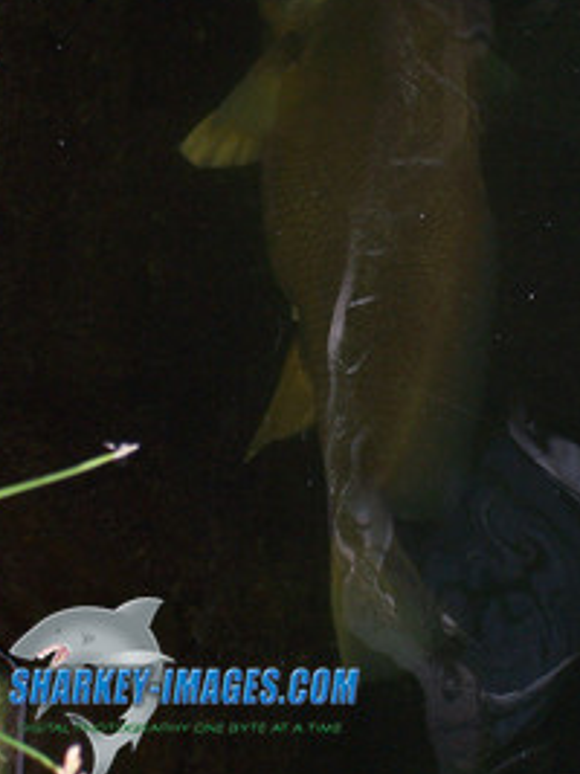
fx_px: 3421
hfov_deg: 9.7
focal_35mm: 153
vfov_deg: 12.9
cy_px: 235
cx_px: 415
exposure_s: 1/90
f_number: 4.6
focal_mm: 16.8
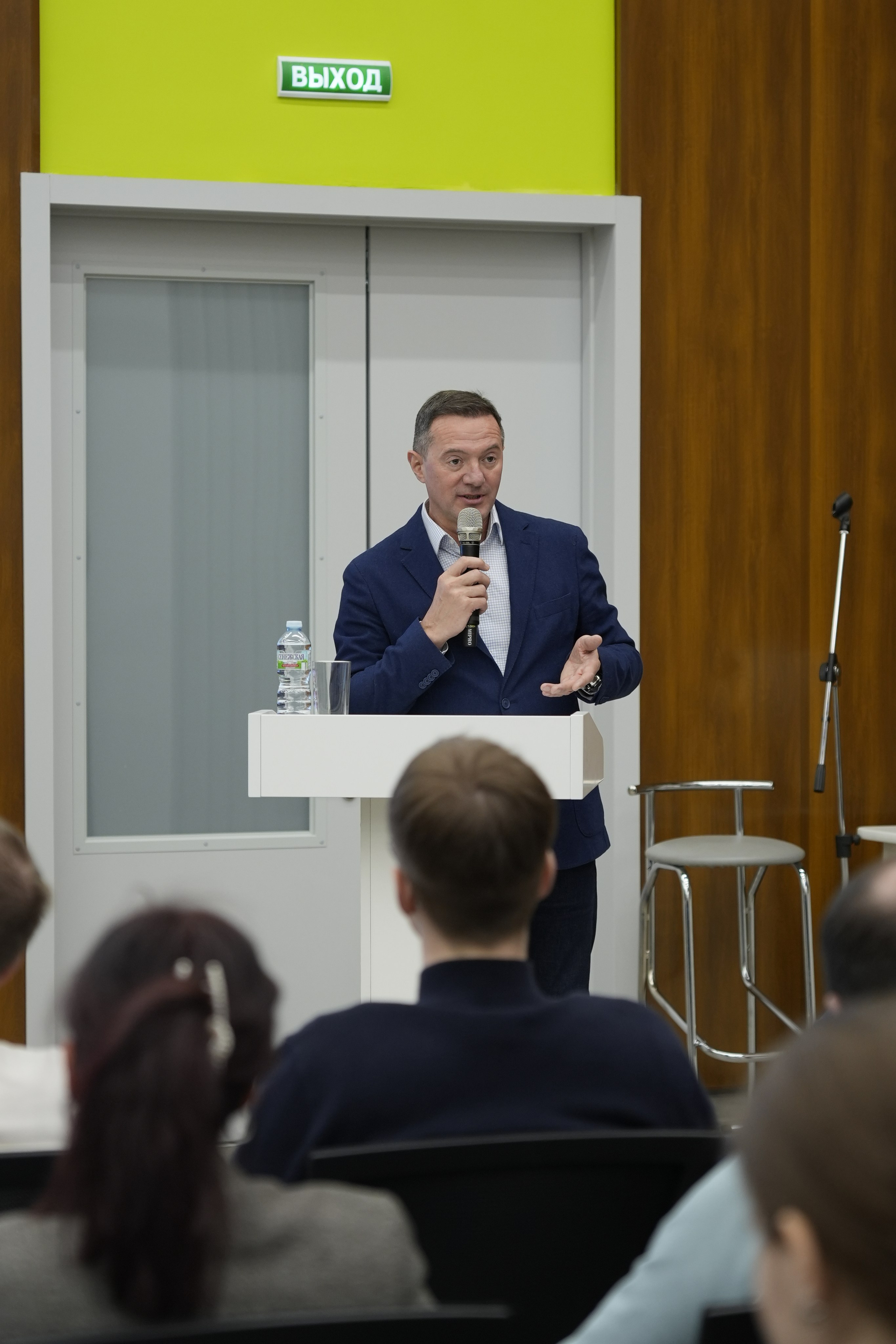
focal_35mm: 105
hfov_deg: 13.0
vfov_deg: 19.5
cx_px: 448
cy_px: 672
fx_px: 3920
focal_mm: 70
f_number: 2.8
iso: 640
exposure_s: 1/250
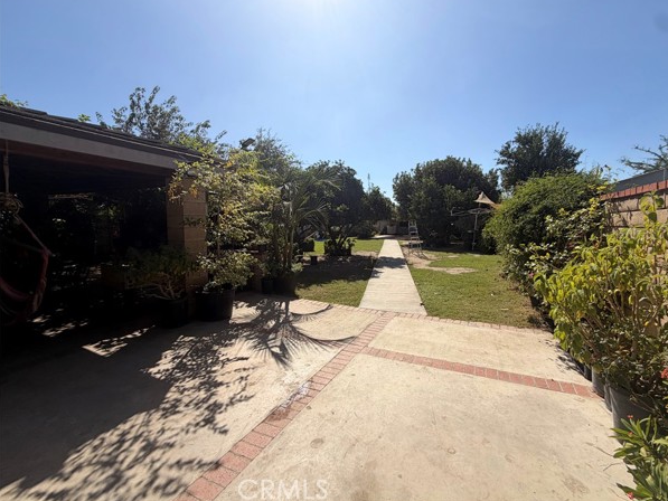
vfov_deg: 81.7
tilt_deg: -1.5
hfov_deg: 98.0
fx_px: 290
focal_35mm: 15
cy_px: 237
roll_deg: +0.4
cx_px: 357
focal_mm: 2.22
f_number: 2.2
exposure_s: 1/1312
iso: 20
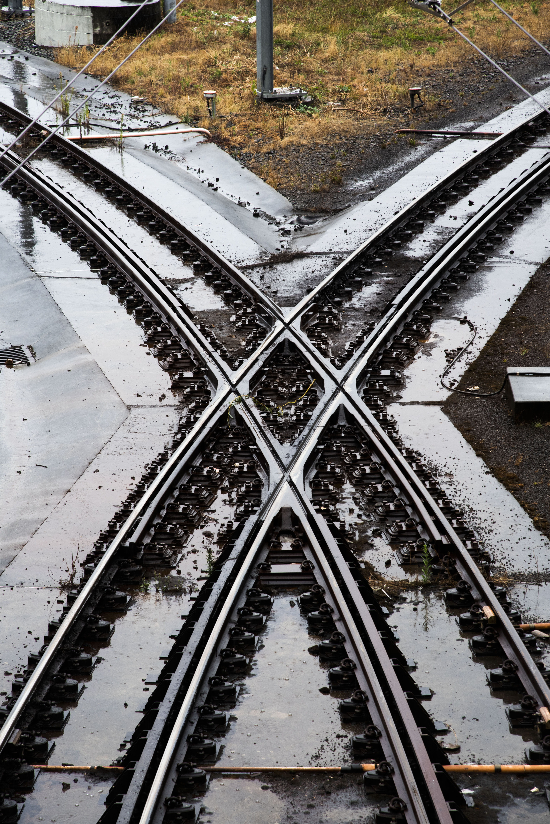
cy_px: 412
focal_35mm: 120
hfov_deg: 11.4
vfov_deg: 17.1
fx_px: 2747
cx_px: 275
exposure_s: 1/200
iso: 400
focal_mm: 120
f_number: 7.1
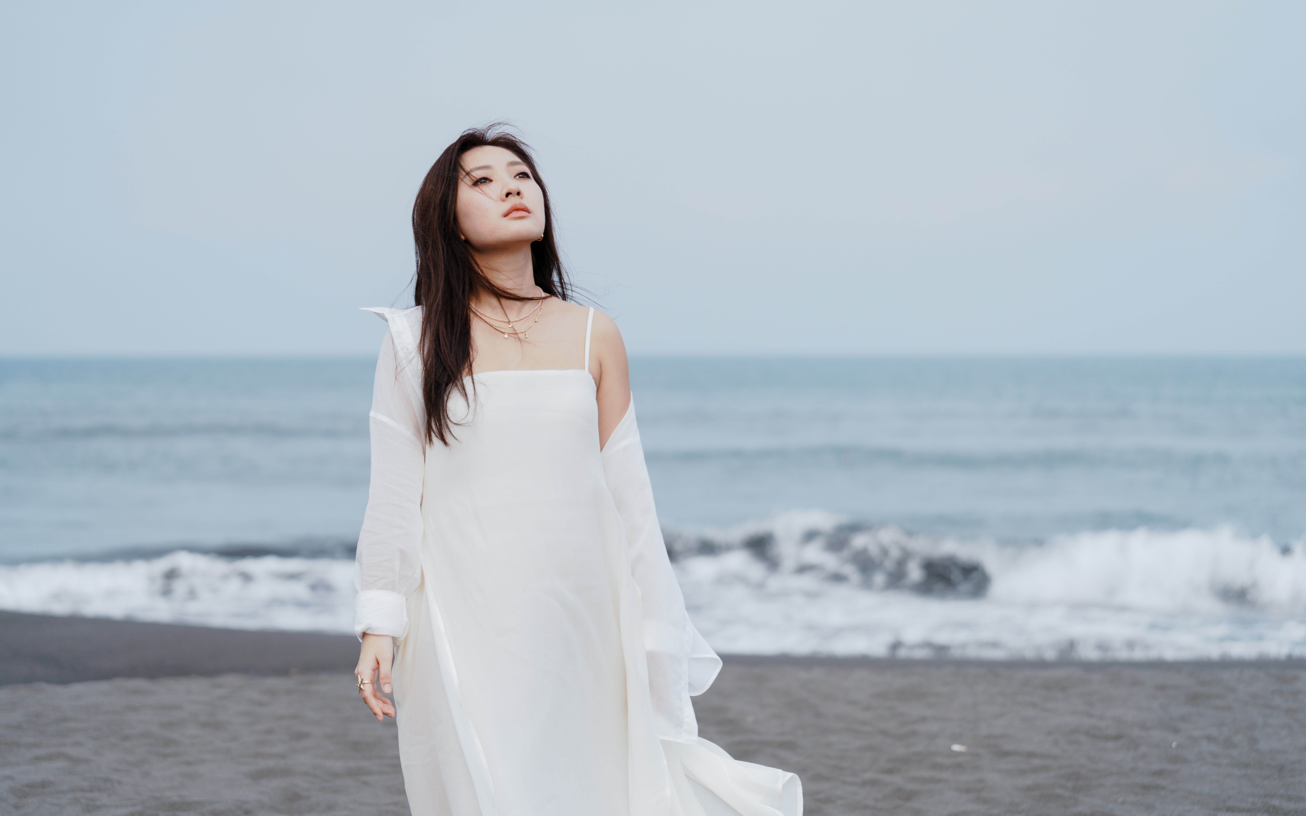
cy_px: 429
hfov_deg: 28.6
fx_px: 2563
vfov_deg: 18.1
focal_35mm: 72
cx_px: 652
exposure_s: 1/1250
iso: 160
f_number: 2.8
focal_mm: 70
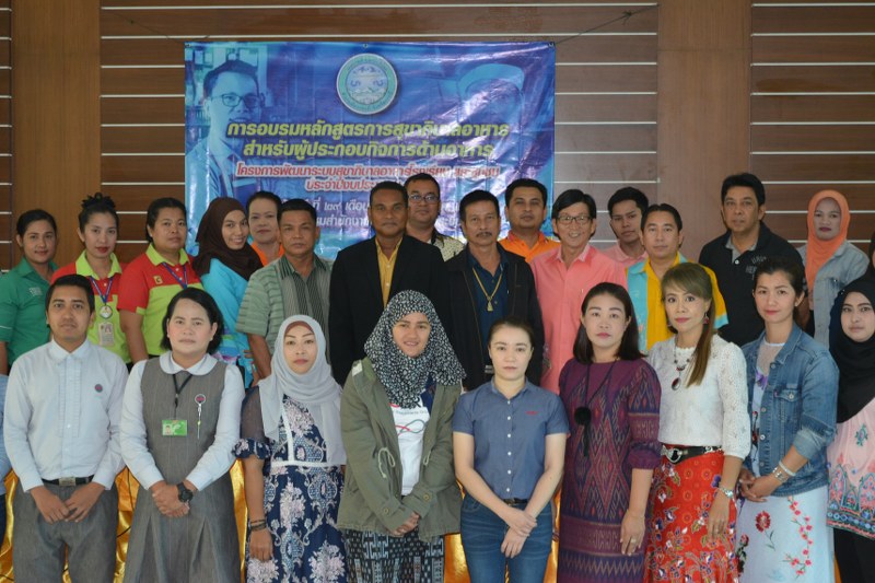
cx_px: 438
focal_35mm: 72
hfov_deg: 28.1
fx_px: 1750
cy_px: 292
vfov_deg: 18.9
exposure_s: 1/60
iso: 1100
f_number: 5.3
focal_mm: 48
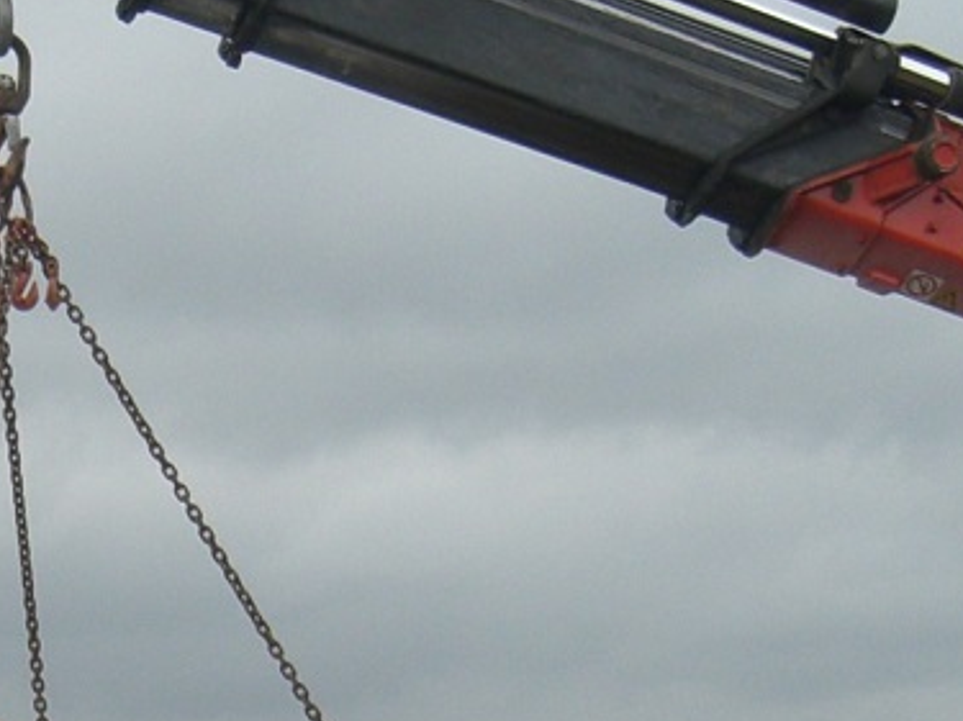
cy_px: 1031
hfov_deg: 14.5
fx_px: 3754
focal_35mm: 135
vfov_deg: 10.6
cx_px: 81
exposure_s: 1/250
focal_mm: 6.3
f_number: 3.1
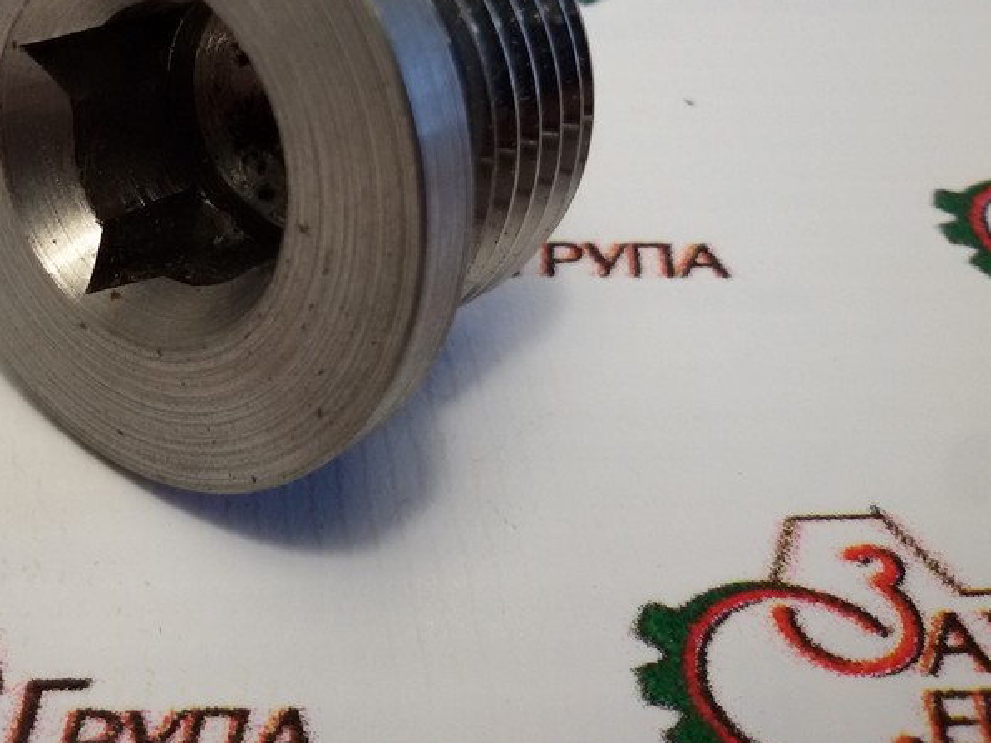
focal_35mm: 52
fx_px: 1489
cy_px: 136
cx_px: 196
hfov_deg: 35.6
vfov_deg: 27.4
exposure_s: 1/100
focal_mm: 2.93
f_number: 2.4
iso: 64
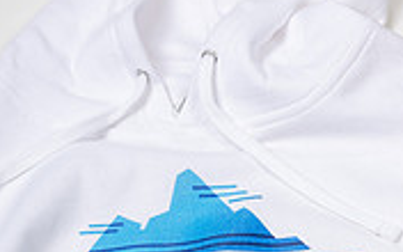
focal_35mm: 81
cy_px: 373
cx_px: 195
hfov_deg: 25.5
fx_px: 890
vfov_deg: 15.0
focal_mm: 31
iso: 100
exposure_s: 1/160
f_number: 8
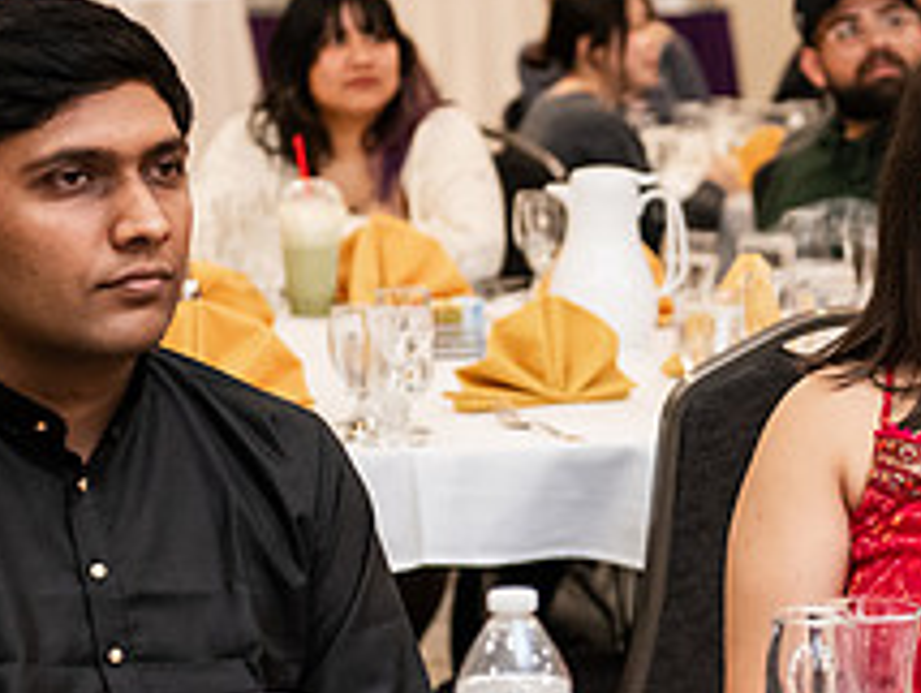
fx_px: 4022
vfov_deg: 9.8
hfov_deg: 12.9
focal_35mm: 151
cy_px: 291
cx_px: 943
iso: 2500
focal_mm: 58
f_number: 3.2
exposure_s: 1/160
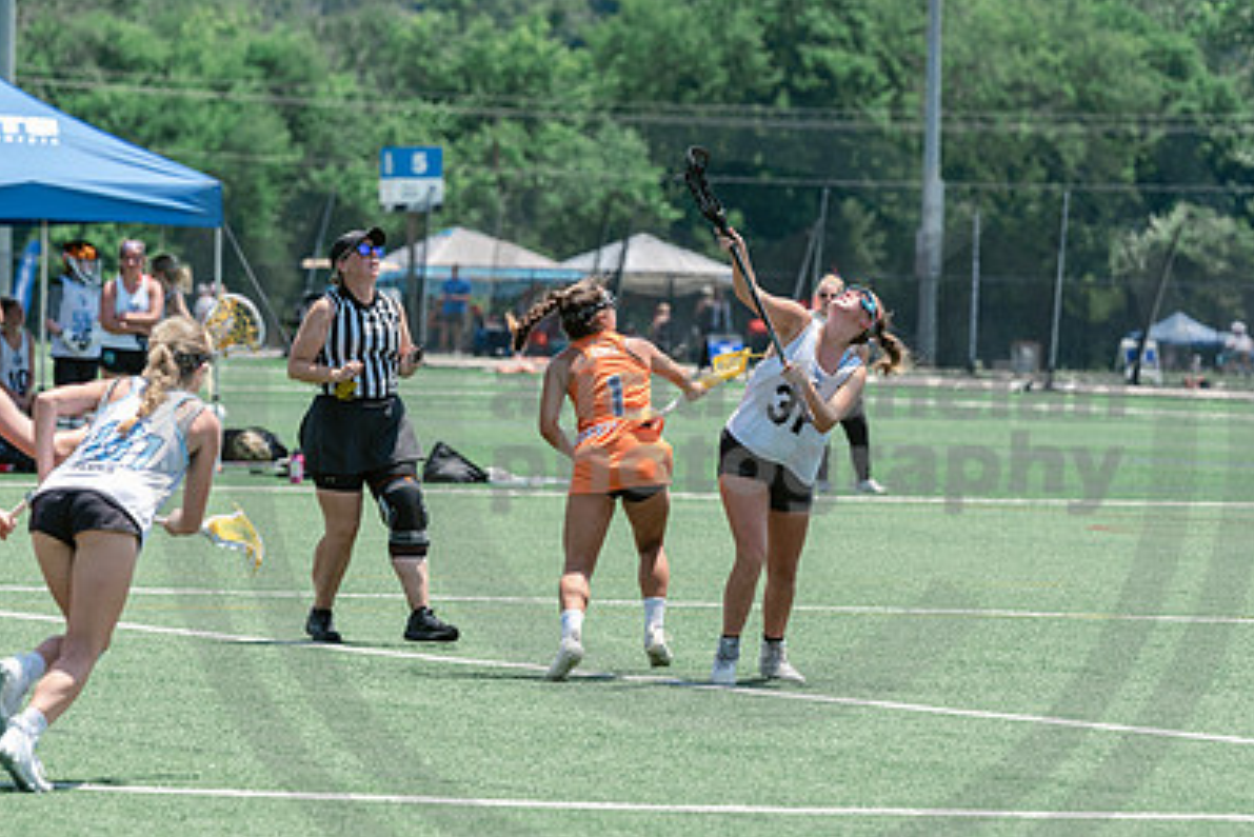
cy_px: 425
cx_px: 711
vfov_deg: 4.7
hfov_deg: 7.1
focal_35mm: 292
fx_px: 10174
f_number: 5
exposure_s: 1/1600
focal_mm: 200
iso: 400
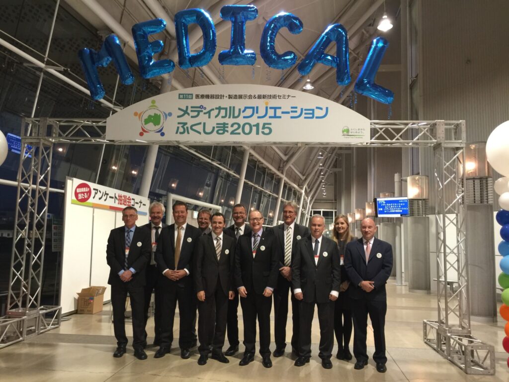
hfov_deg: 61.7
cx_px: 254
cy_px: 191
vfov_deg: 48.2
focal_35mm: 29
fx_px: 426
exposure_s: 1/15
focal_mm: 4.15
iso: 50
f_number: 2.2
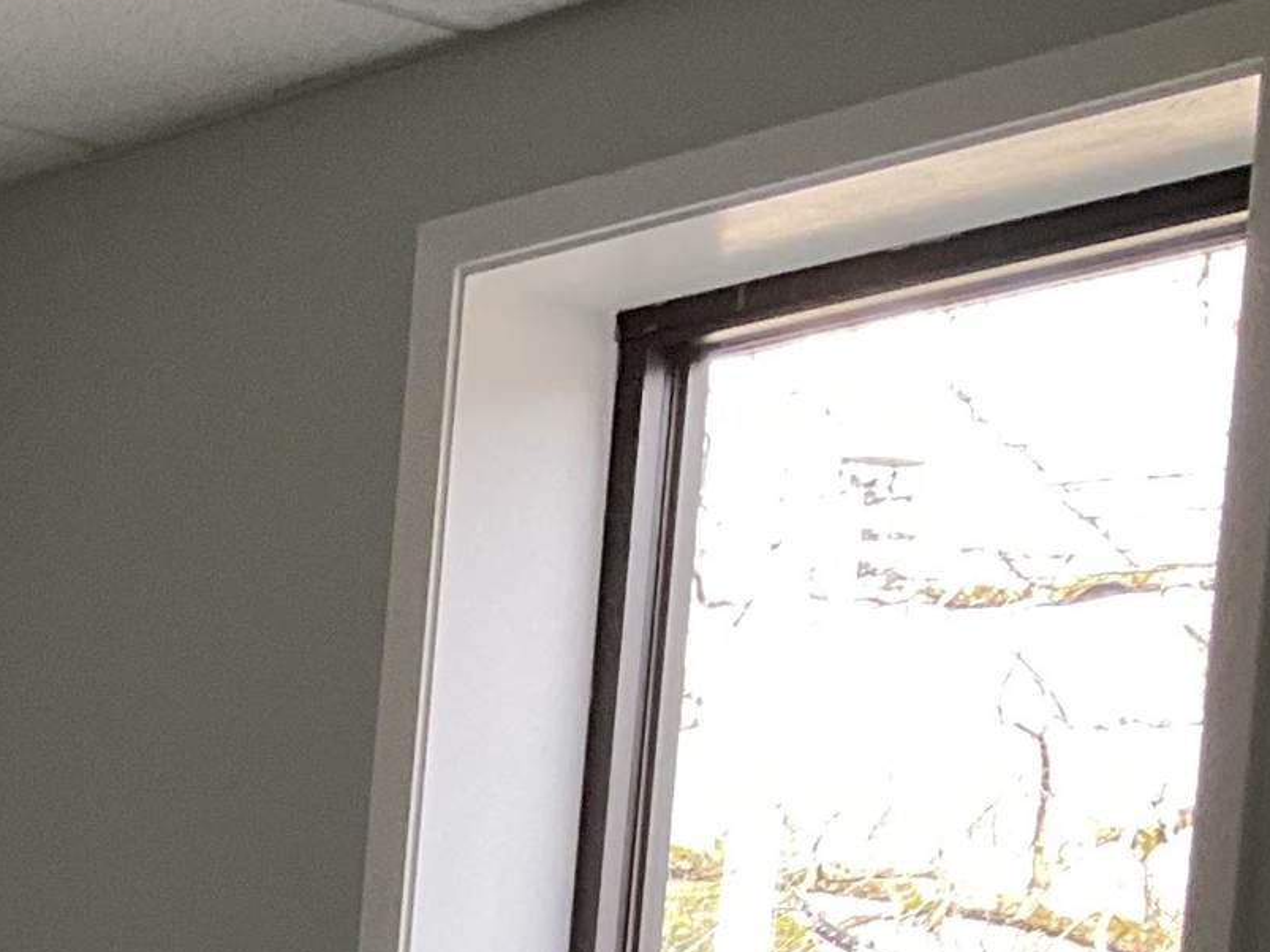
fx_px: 4072
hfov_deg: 16.0
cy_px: 1746
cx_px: -713
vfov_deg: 12.2
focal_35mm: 111
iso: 80
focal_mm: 3
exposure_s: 1/60
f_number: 1.8
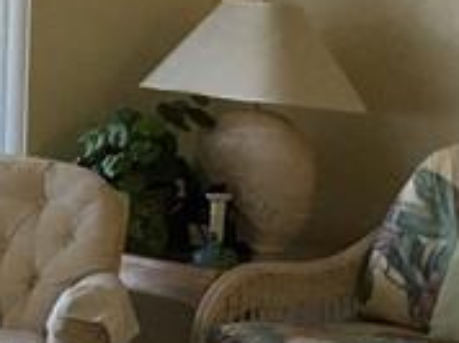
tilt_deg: -8.0
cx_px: -26
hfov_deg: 11.7
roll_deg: -0.9
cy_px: 255
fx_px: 2211
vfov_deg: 8.9
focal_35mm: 167
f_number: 2.2
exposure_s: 1/30
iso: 40
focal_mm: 4.15
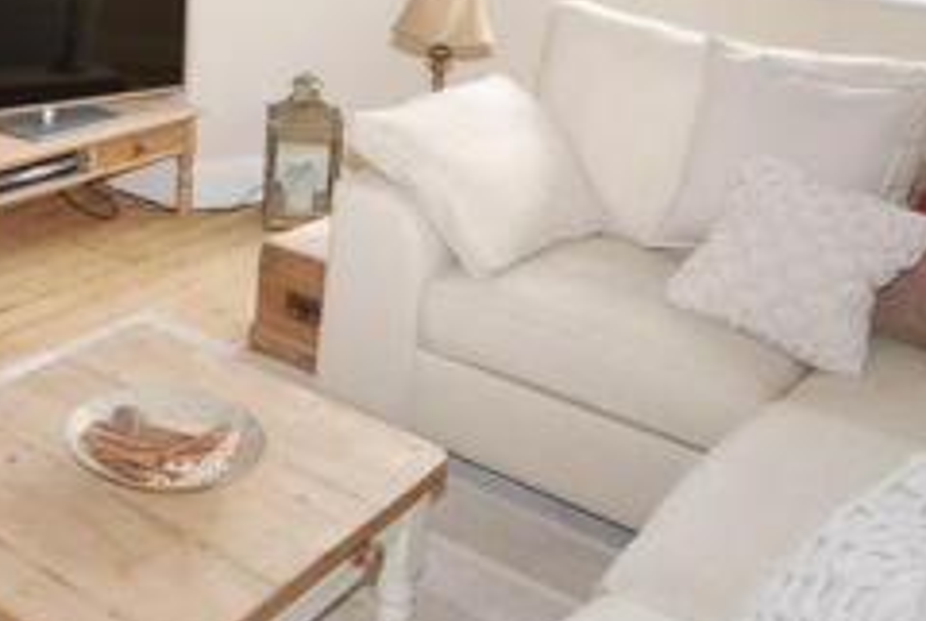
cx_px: 164
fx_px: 1263
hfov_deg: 38.5
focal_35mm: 49
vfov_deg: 26.8
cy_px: 71
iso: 200
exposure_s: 1/60
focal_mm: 12
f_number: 4.5
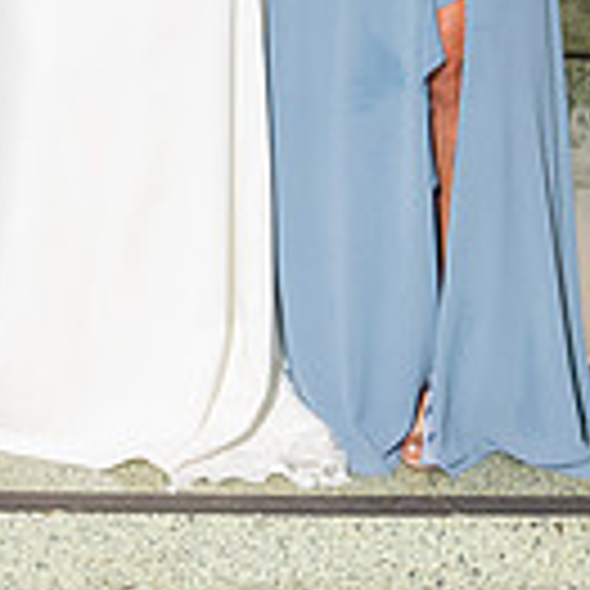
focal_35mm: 137
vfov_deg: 12.2
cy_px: -280
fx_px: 2642
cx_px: -166
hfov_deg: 12.4
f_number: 4.5
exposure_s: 1/160
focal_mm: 33
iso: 800
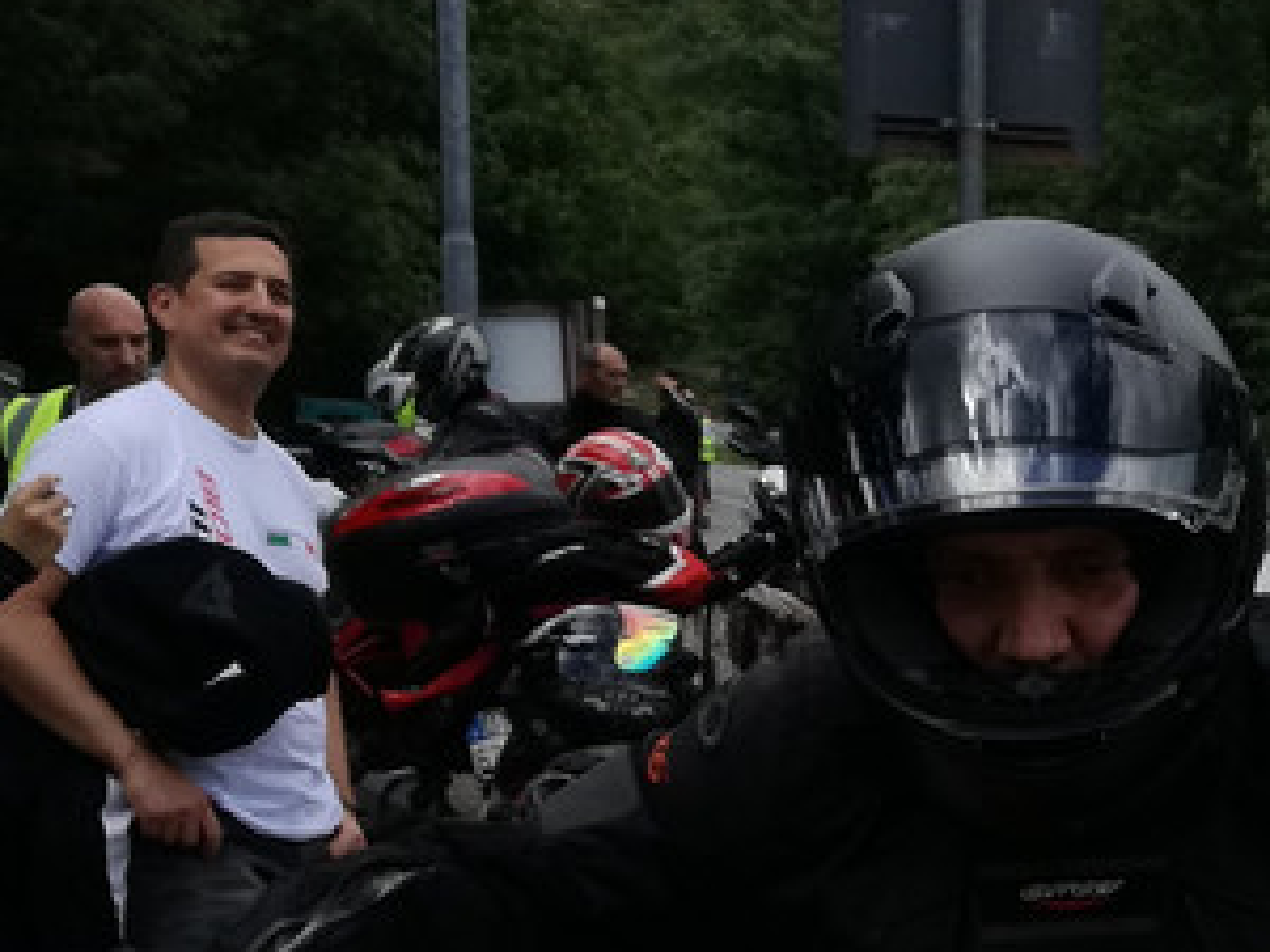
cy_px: 889
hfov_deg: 19.1
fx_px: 3522
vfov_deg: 15.2
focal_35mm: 96
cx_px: 1581
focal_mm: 3.79
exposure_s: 1/451
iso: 50
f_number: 2
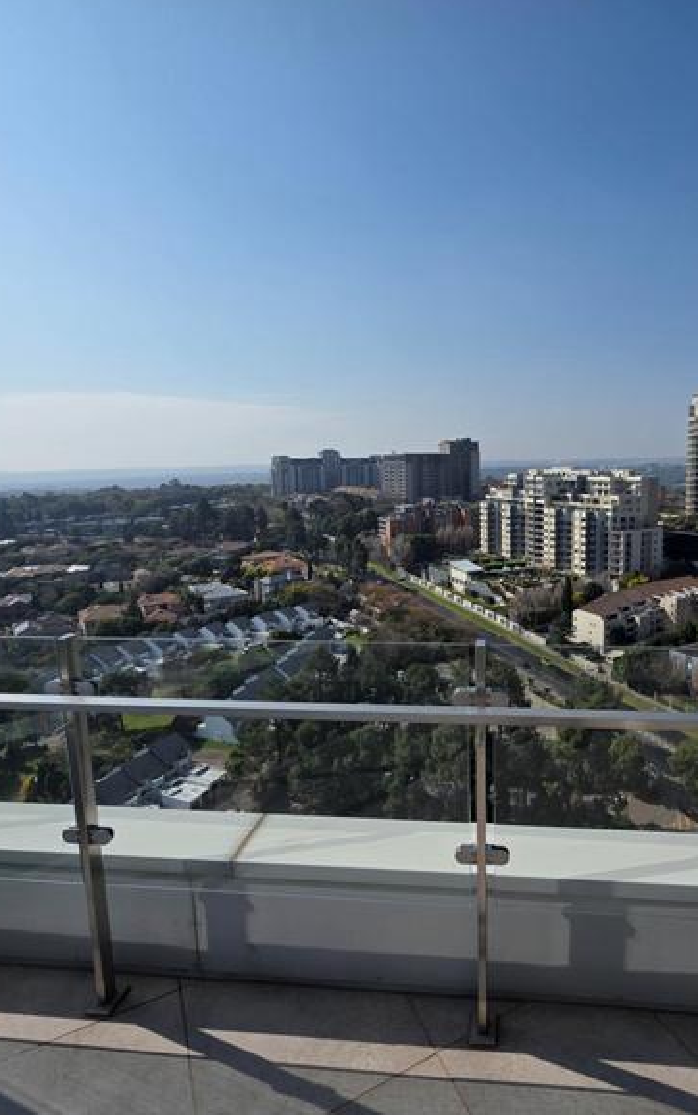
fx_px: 578
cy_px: 554
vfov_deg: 88.0
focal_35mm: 19
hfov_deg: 60.7
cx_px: 469
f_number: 1.9
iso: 40
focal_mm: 2.2
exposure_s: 1/3483
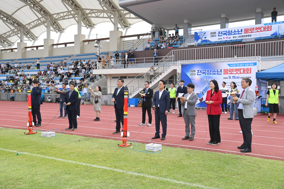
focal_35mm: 38
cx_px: 142
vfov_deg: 35.1
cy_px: 94
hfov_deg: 50.7
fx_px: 300
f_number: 8
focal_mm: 38
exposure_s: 1/500
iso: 400
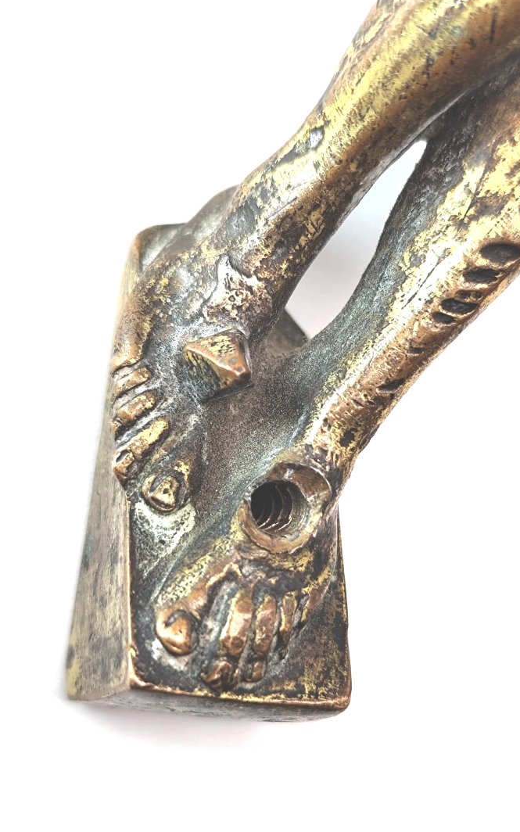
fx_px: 1247
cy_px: 440
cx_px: 328
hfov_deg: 23.5
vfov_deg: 36.9
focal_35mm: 55
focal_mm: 6.14
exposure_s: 1/100
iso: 125
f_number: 1.65
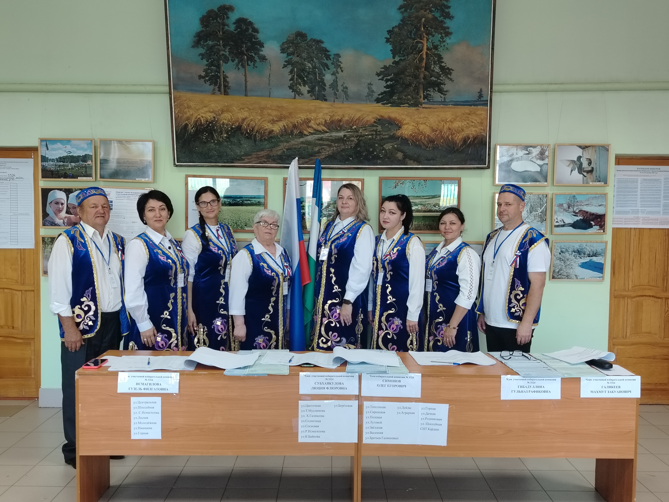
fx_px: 657
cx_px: 334
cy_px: 251
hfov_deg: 54.0
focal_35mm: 34
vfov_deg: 41.8
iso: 597
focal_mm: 5.25
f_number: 1.75
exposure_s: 1/33.3
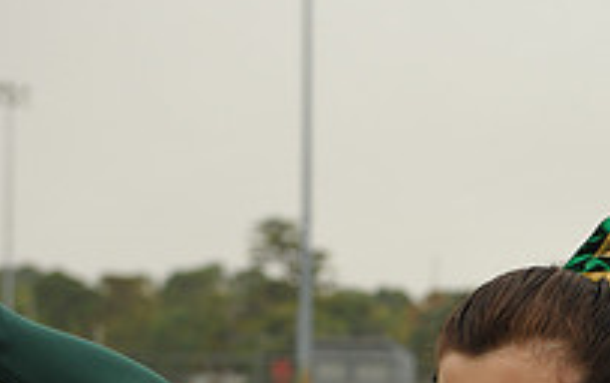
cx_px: 502
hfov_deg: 12.8
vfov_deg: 7.8
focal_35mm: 162
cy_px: 709
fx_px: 2696
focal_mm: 56
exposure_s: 1/4000
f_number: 4
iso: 800
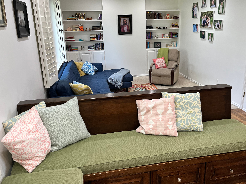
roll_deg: +0.7
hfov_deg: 59.8
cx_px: 138
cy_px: 83
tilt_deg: -18.2
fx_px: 213
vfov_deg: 46.7
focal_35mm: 30
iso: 100
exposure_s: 1/120
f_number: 1.6
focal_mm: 5.1
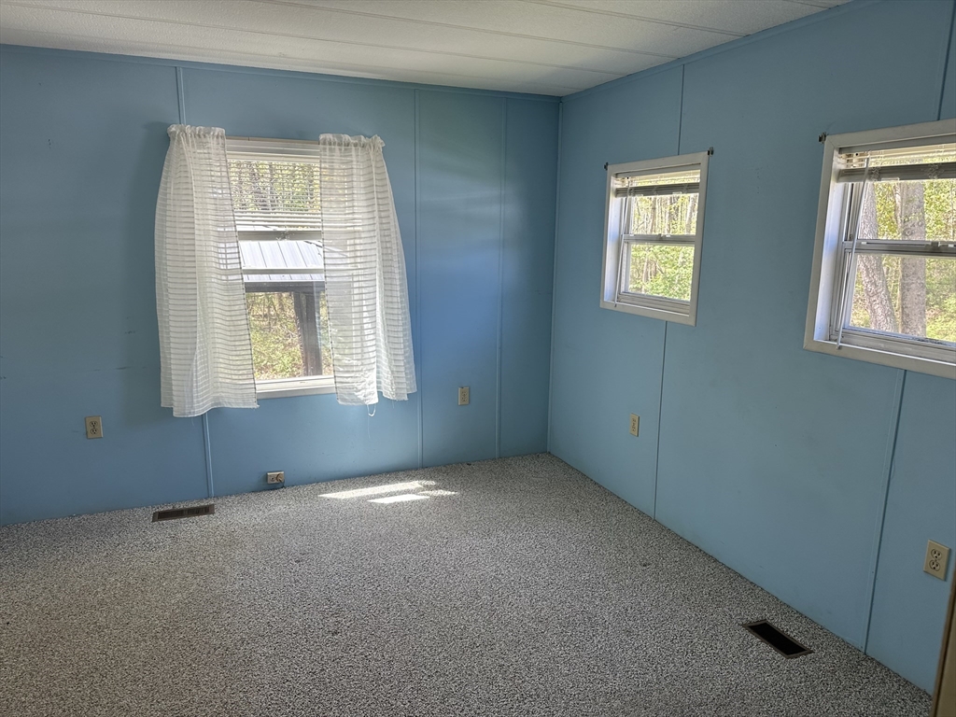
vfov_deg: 56.8
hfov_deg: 71.6
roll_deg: -0.8
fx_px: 663
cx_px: 478
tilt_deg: -11.7
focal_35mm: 24
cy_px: 358
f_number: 1.78
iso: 80
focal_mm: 6.86
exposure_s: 1/150
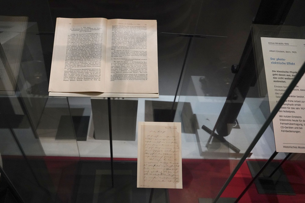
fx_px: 203
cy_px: 102
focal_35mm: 24
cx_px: 152
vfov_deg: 53.1
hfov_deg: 73.7
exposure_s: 1/80
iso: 5000
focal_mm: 24
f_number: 5.6
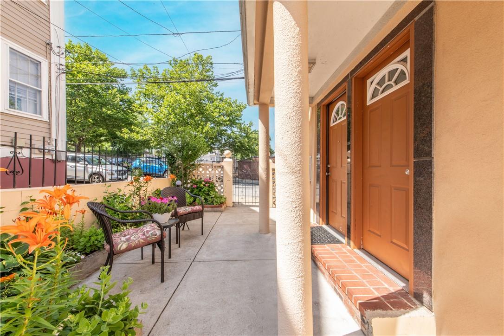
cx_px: 252
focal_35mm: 14
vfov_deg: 81.2
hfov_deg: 104.3
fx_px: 196
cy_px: 168
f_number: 22
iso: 400
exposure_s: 1/40
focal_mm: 14
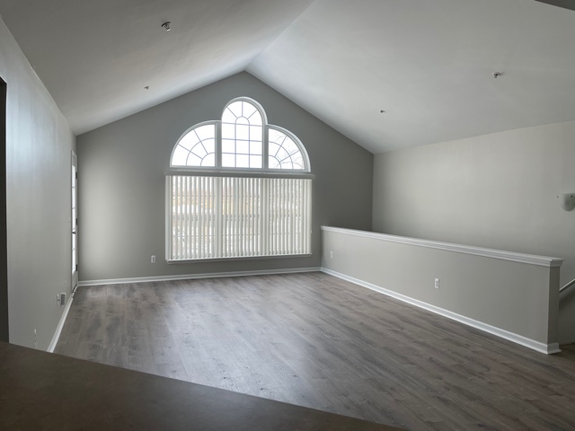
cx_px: 288
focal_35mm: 26
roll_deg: -0.7
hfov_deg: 67.3
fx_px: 432
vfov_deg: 53.1
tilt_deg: -1.6
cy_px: 216
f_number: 1.6
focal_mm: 4.2
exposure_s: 1/211
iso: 32
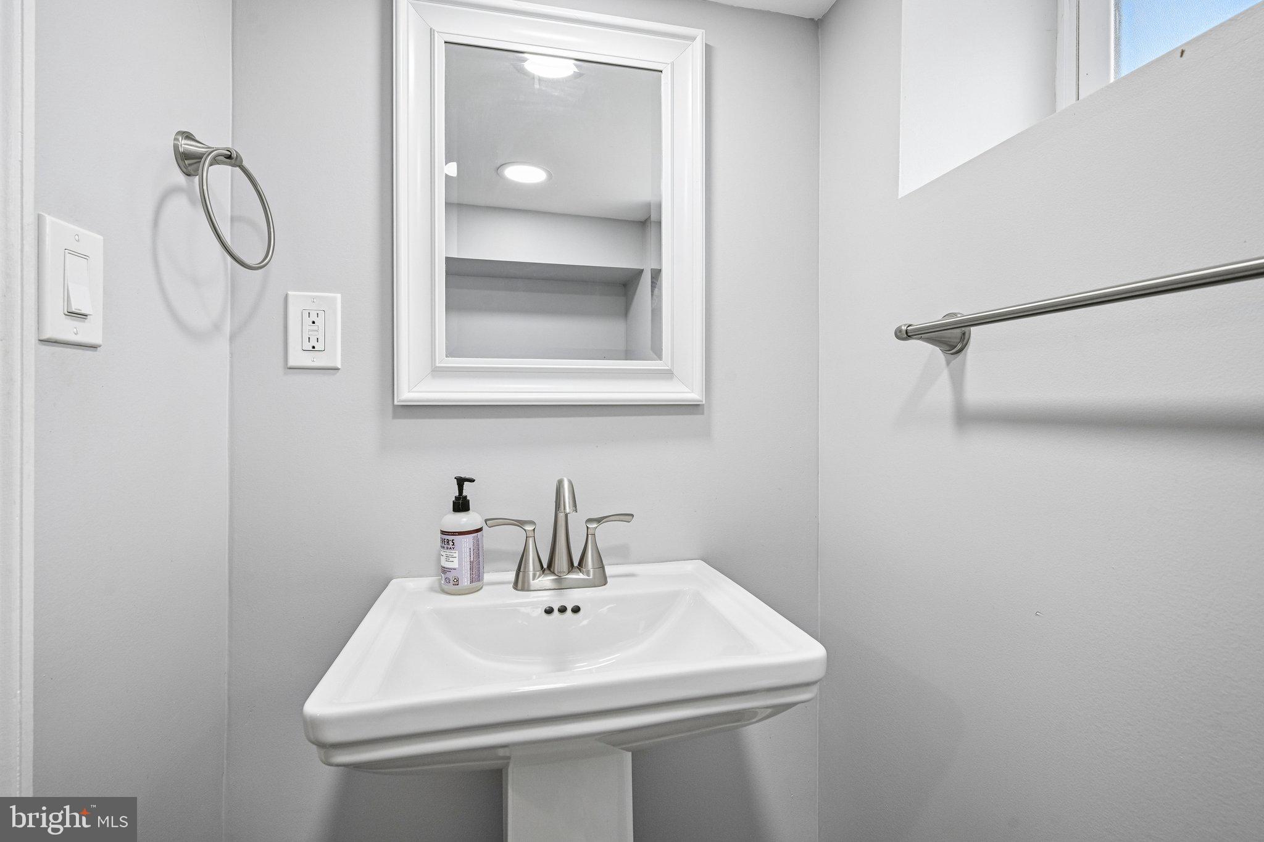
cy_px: 421
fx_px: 562
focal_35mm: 16
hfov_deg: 96.7
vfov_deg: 73.7
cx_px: 632
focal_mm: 16
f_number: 8
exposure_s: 1/80
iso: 800
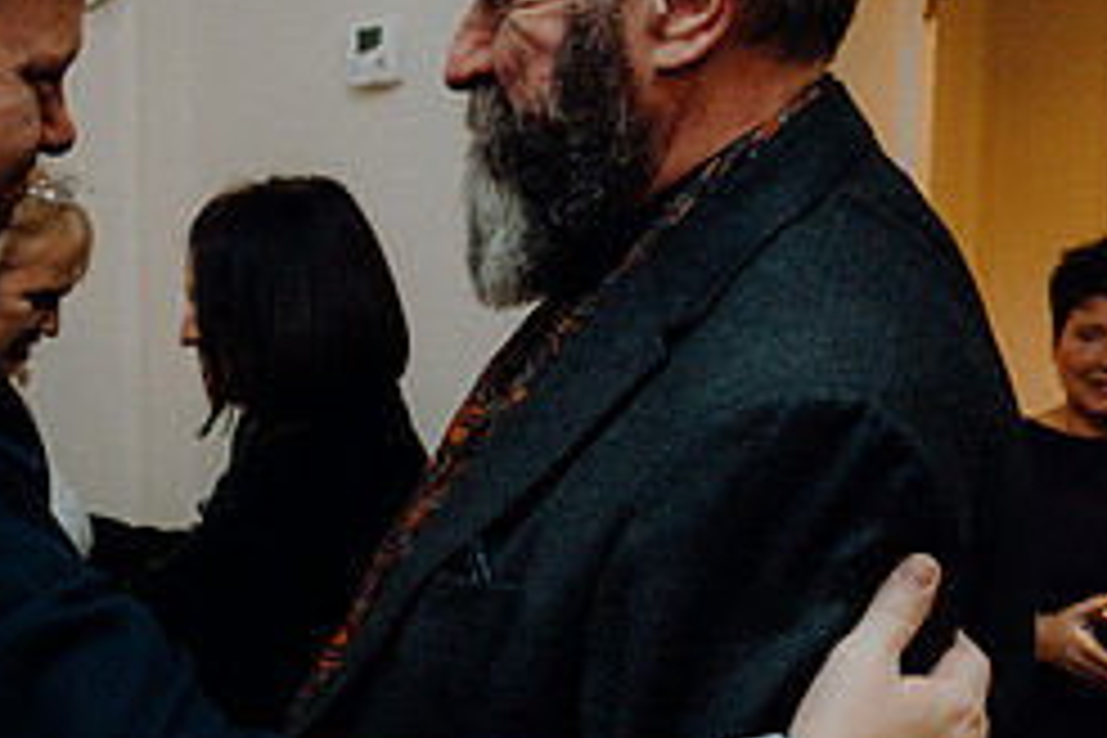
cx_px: 140
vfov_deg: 22.8
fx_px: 1814
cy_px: 560
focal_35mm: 59
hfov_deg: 32.5
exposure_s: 1/200
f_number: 3.5
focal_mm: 25
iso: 2500
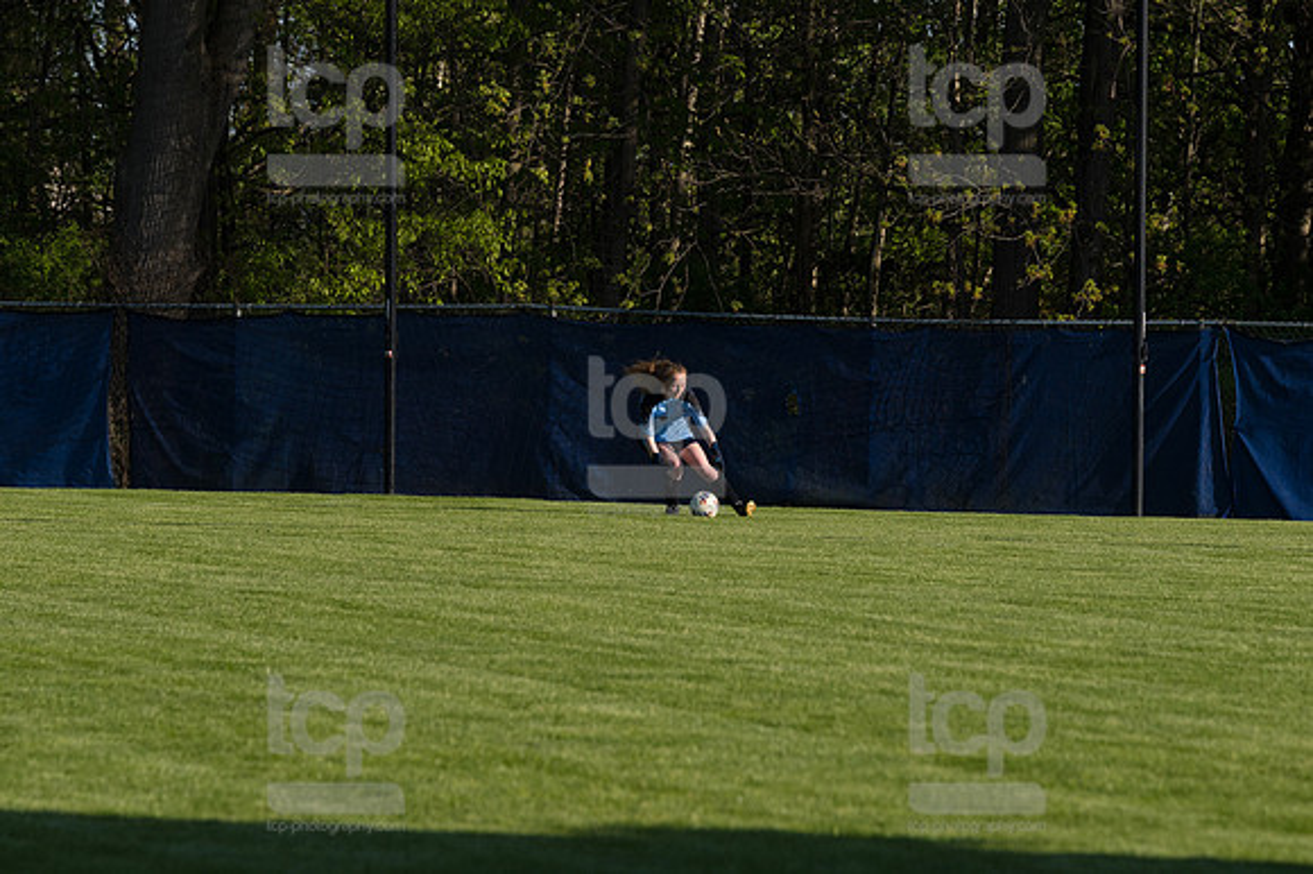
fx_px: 10935
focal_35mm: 300
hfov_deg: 6.9
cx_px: 656
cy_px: 437
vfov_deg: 4.6
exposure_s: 1/1600
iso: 250
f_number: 5.6
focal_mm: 200
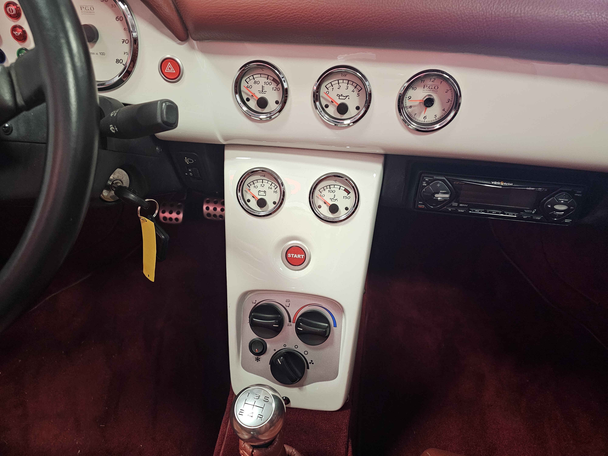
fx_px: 404
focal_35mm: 23
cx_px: 304
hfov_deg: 73.9
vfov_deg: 58.9
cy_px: 228
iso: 640
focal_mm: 6.3
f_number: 1.7
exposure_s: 1/50
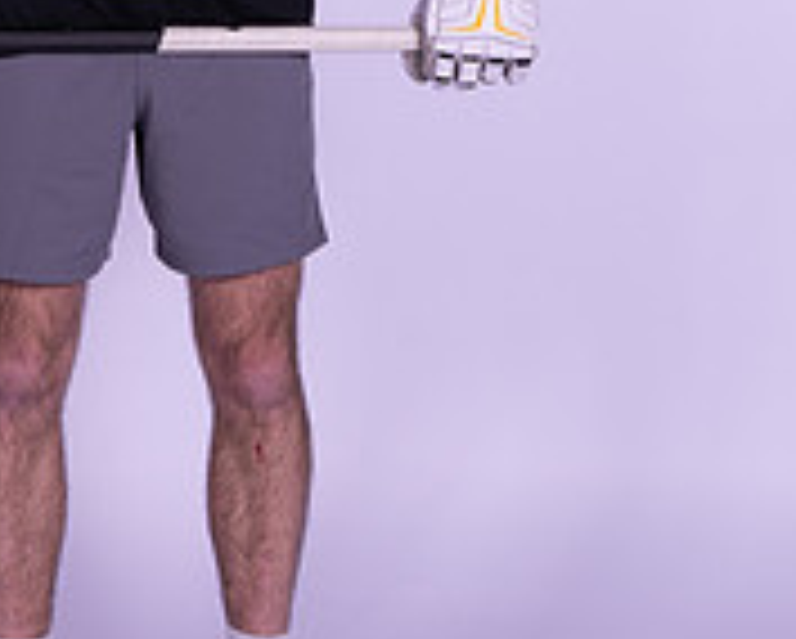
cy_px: -136
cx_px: 402
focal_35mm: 184
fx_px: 4340
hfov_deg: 10.5
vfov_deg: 8.3
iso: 64
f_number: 10
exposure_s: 1/200
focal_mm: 45
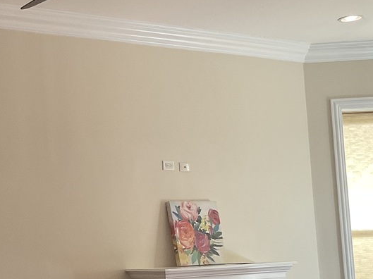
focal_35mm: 79
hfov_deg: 23.3
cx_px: -32
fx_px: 851
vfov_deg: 18.6
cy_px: 192
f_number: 1.8
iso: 80
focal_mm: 3
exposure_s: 1/60
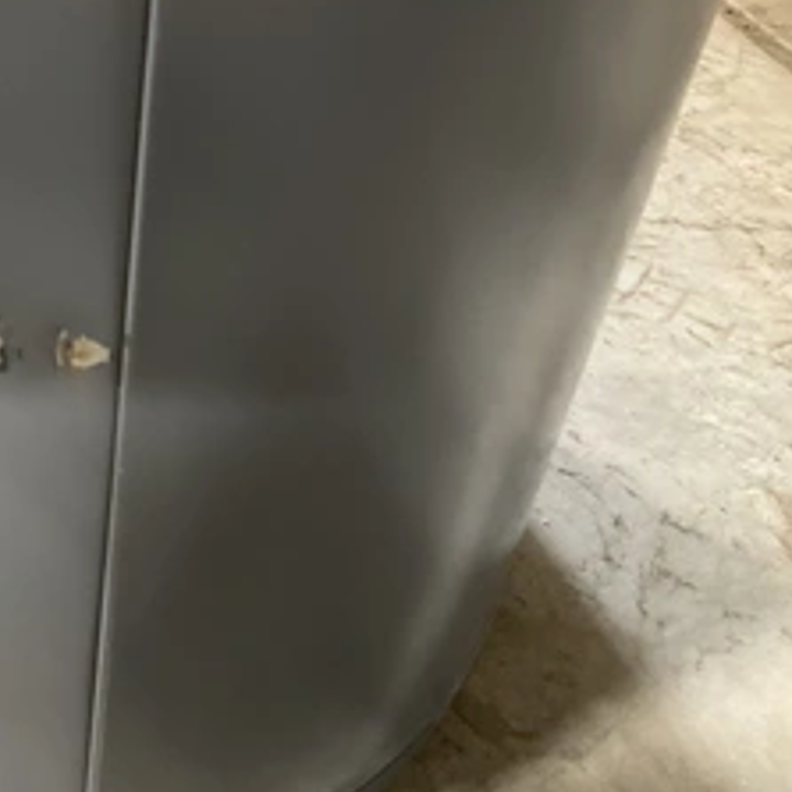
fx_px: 1191
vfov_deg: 36.5
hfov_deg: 34.8
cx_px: 85
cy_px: 284
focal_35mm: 46
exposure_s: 1/40
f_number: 1.8
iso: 320
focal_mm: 3
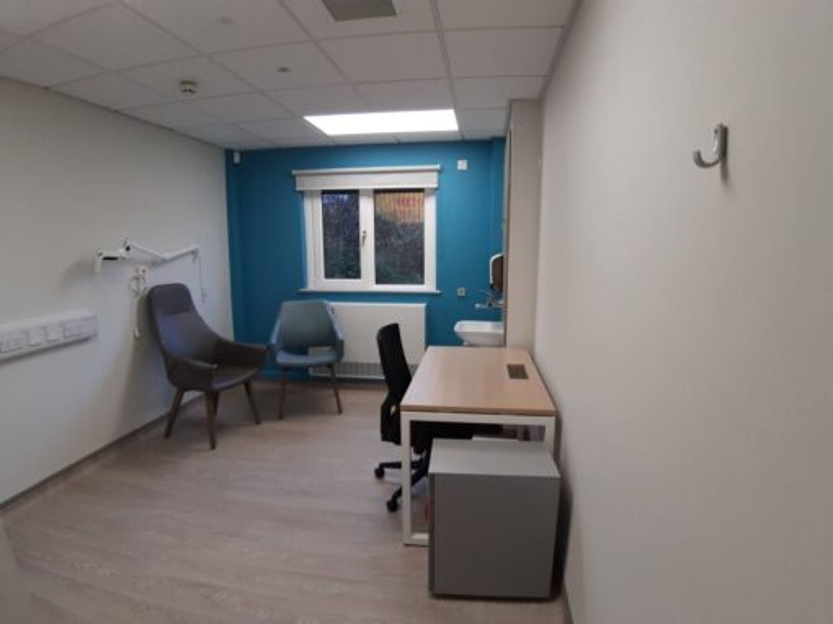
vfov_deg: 71.6
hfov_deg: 87.8
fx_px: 433
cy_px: 312
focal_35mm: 18
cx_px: 416
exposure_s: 1/50
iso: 80
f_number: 2.4
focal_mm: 1.87
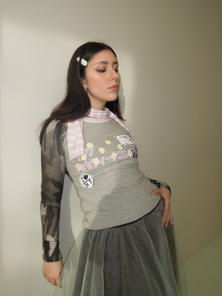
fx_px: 205
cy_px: 148
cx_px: 111
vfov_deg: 71.6
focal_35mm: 24
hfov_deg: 56.8
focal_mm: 4.3
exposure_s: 1/160
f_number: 2.8
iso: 160
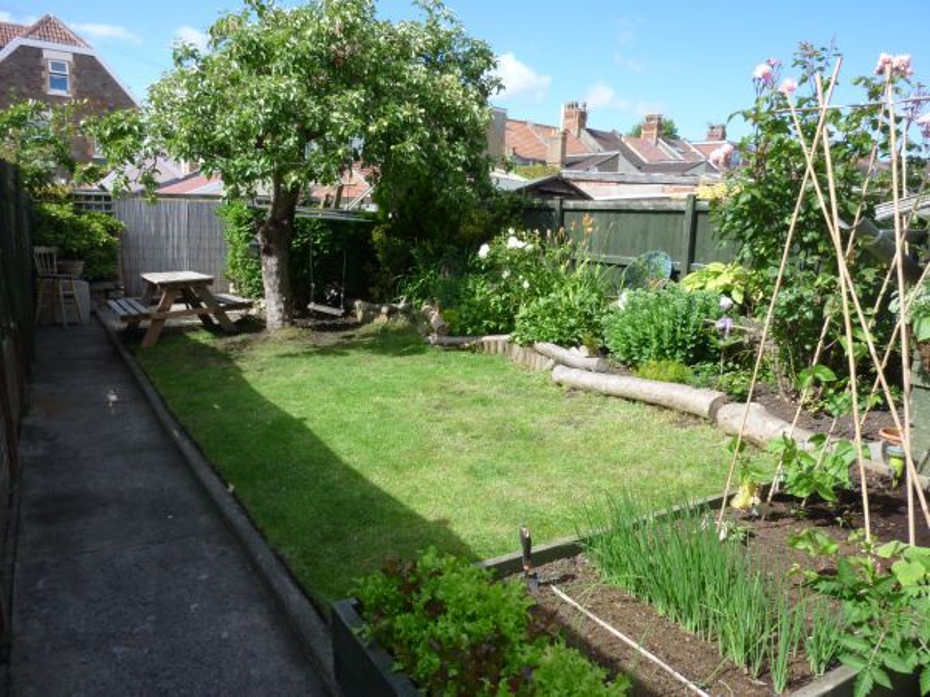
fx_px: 672
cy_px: 348
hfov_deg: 69.4
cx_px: 465
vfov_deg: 54.9
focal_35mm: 25
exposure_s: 1/400
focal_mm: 4.5
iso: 80
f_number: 3.3
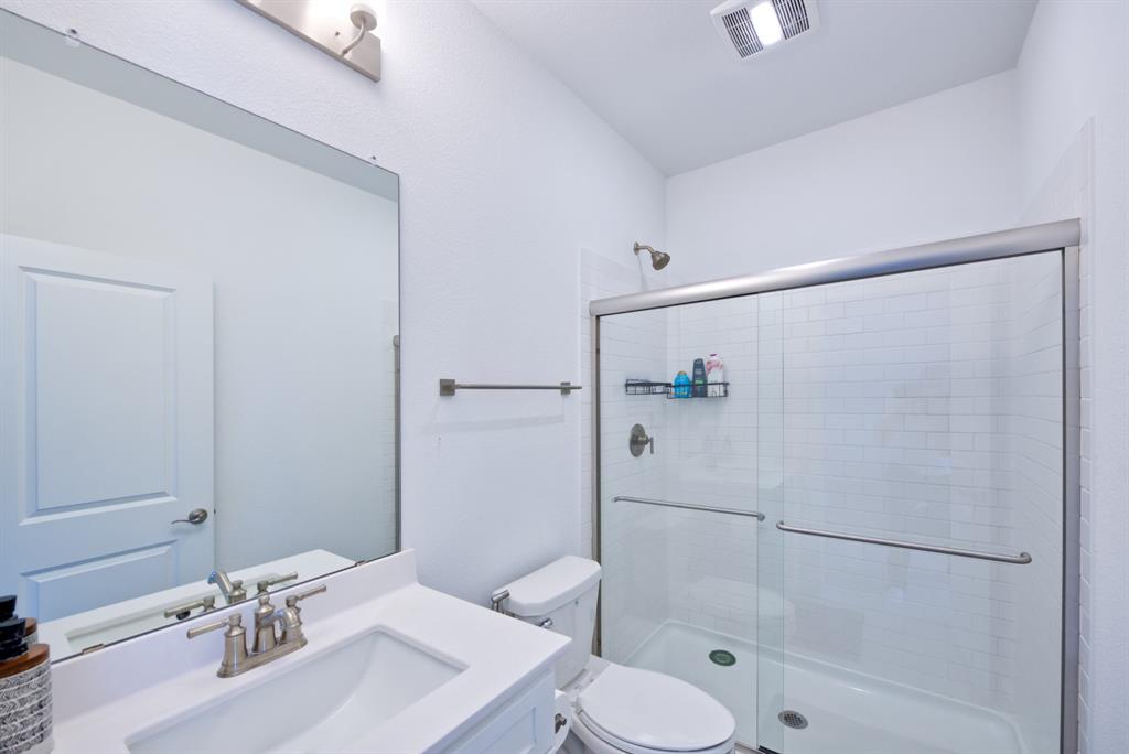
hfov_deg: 104.2
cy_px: 377
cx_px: 564
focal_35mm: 14
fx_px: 439
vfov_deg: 81.3
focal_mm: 14
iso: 400
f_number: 5.6
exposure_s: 1/125
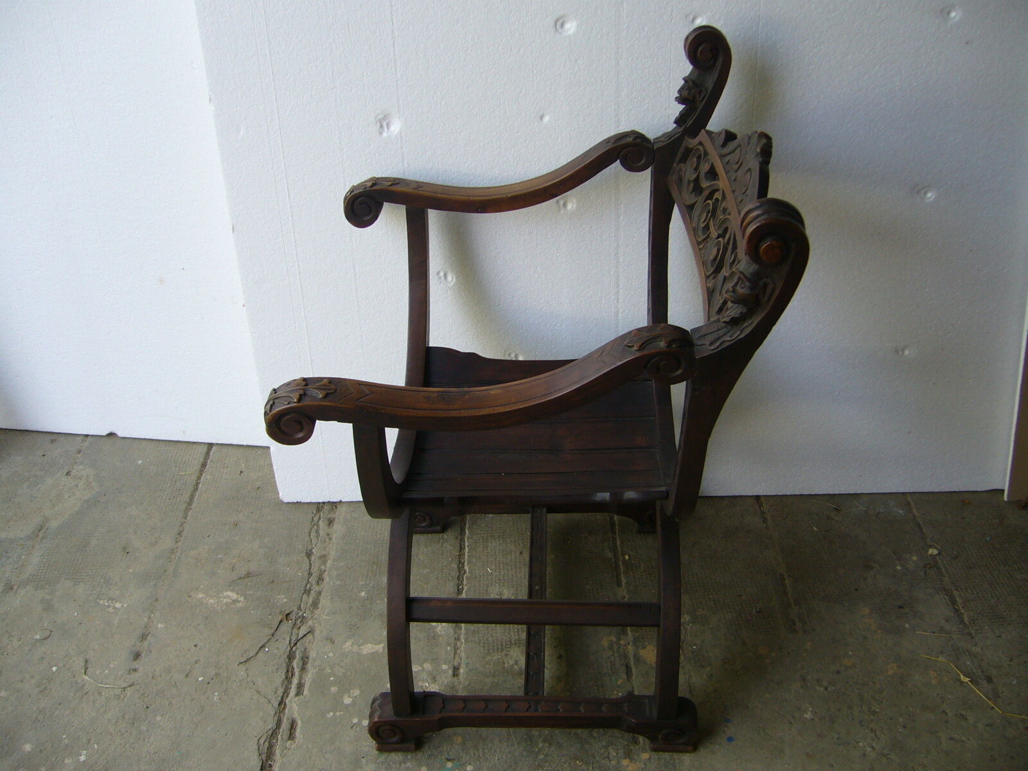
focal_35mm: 35
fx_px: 1039
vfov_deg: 40.7
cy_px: 386
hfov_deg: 52.6
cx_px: 514
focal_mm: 5.8
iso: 80
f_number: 2.8
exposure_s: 1/60
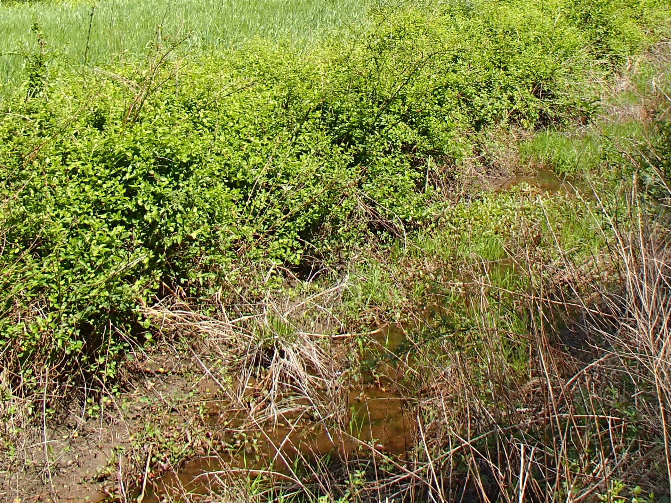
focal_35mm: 53
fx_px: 1027
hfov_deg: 35.9
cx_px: 425
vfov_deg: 26.7
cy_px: 64
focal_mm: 5
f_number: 3.9
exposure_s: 1/400
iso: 100
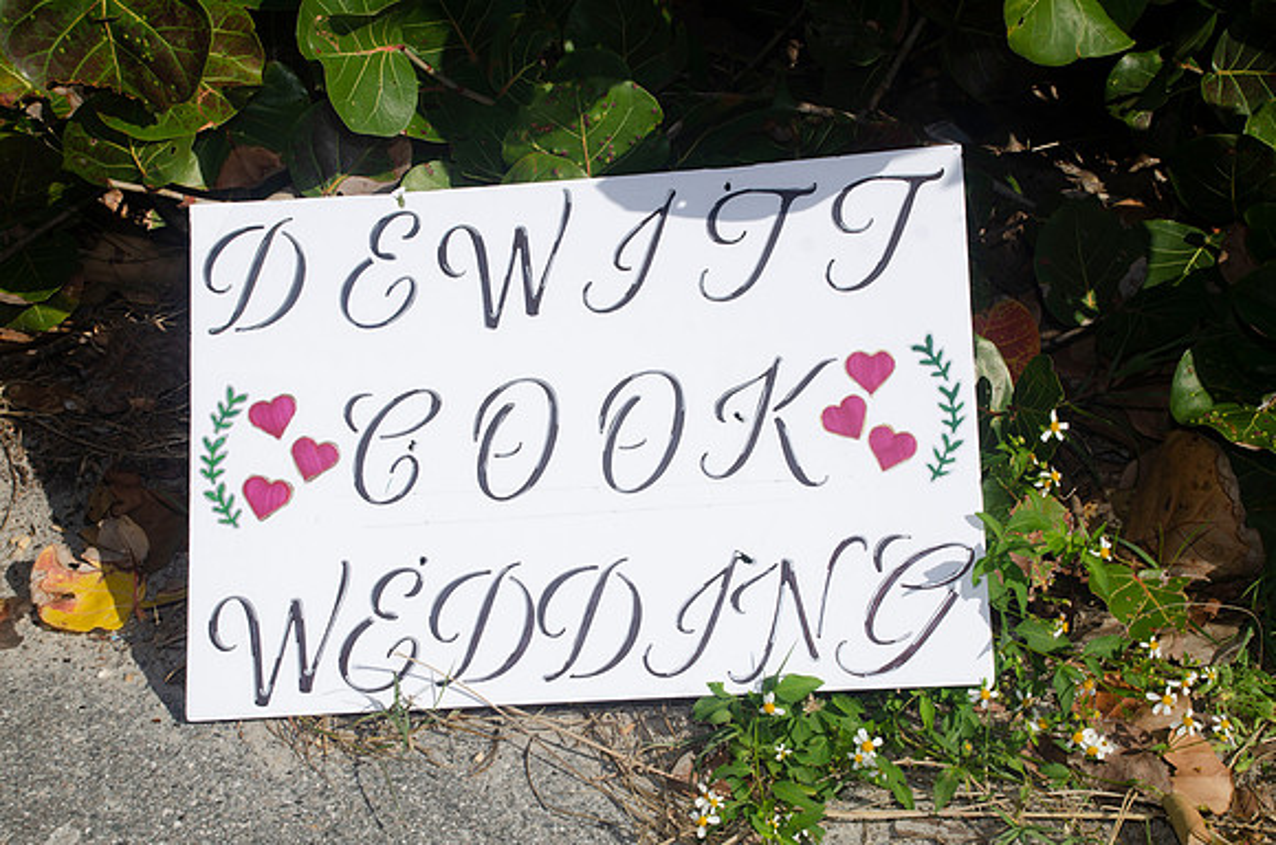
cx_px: 638
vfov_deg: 22.5
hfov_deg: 33.5
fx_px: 2122
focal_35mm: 60
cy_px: 422
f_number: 10
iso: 100
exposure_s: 1/250
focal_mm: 40
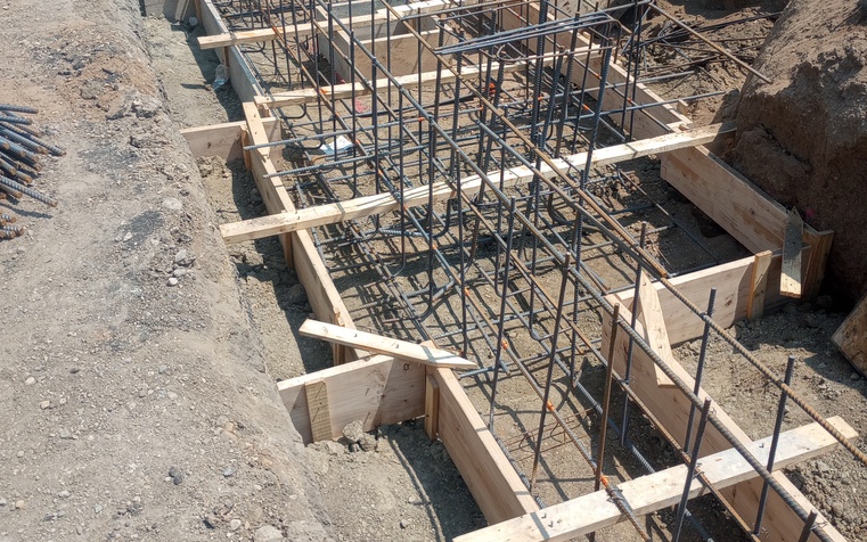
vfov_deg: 31.7
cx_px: 438
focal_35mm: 40
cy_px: 176
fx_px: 945
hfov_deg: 49.3
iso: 115
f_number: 1.8
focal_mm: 4.27
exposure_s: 1/554
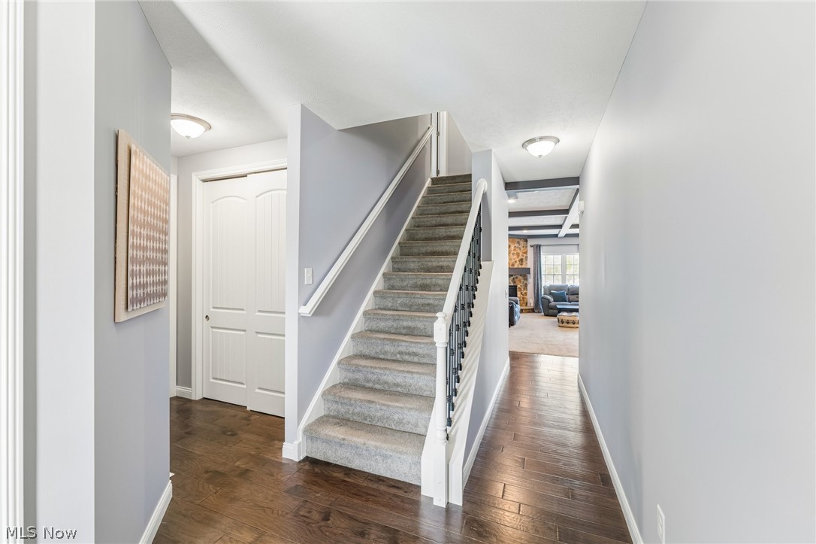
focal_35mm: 14
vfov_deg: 81.2
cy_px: 272
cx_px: 408
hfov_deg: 104.3
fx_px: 317
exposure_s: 1/15
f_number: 3.5
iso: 200
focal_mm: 14
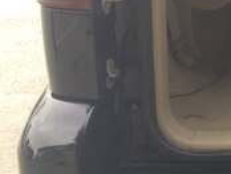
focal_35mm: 110
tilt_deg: -13.6
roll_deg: -1.0
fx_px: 735
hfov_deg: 15.4
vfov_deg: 13.2
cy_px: -25
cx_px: 417
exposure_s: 1/111
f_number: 2.2
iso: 32
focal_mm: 4.15
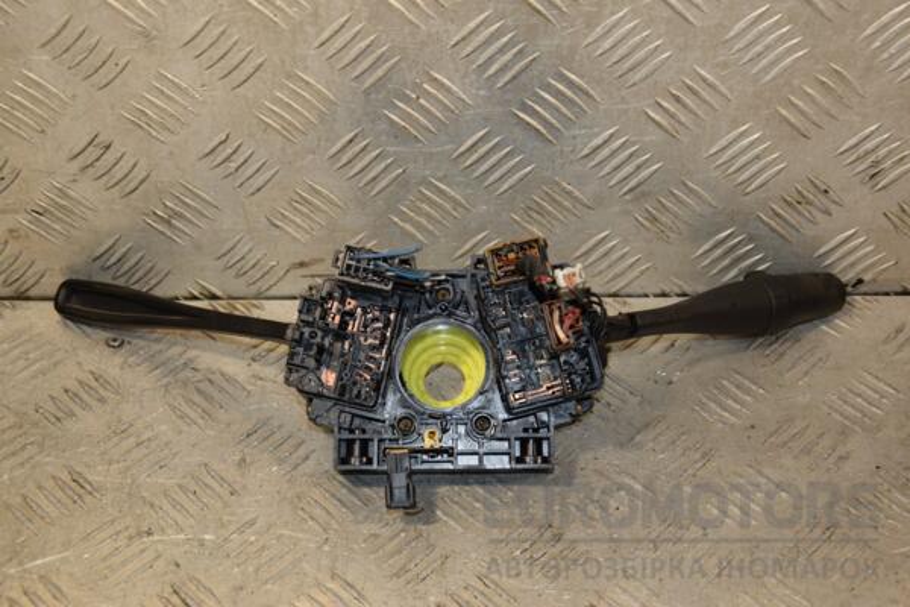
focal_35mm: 63
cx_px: 455
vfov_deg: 21.6
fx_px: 1592
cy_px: 304
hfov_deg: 31.9
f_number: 5.6
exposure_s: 1/200
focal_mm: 42
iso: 800
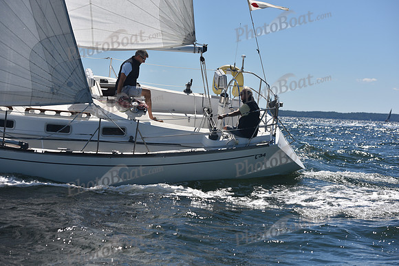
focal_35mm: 90
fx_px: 998
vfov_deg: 15.2
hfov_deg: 22.6
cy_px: 133
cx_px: 200
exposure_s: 1/1000
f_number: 5.6
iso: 200
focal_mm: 90
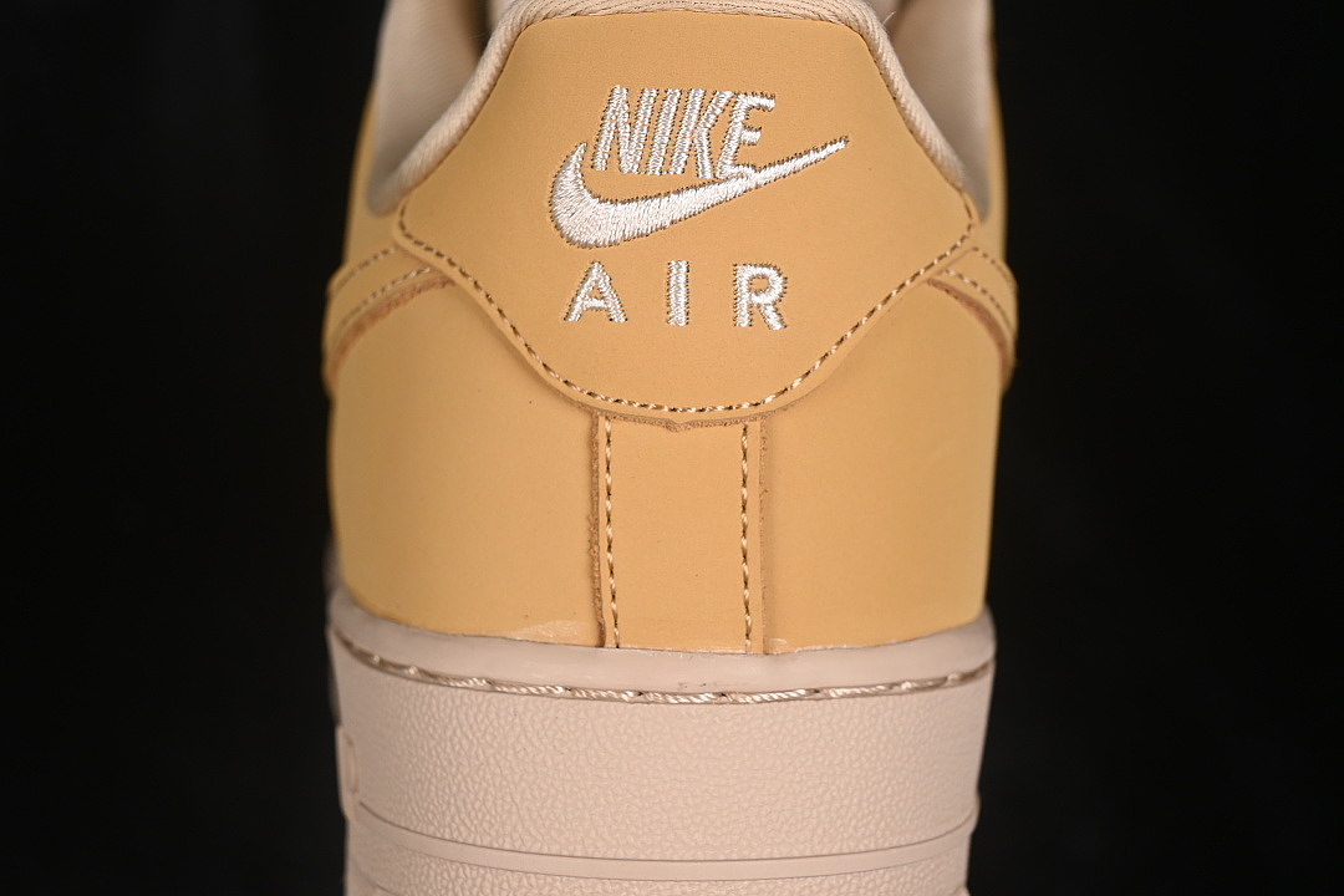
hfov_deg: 27.0
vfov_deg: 18.2
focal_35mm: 75
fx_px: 2800
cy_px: 448
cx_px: 672
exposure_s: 1/80
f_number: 7.1
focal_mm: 50
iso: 160
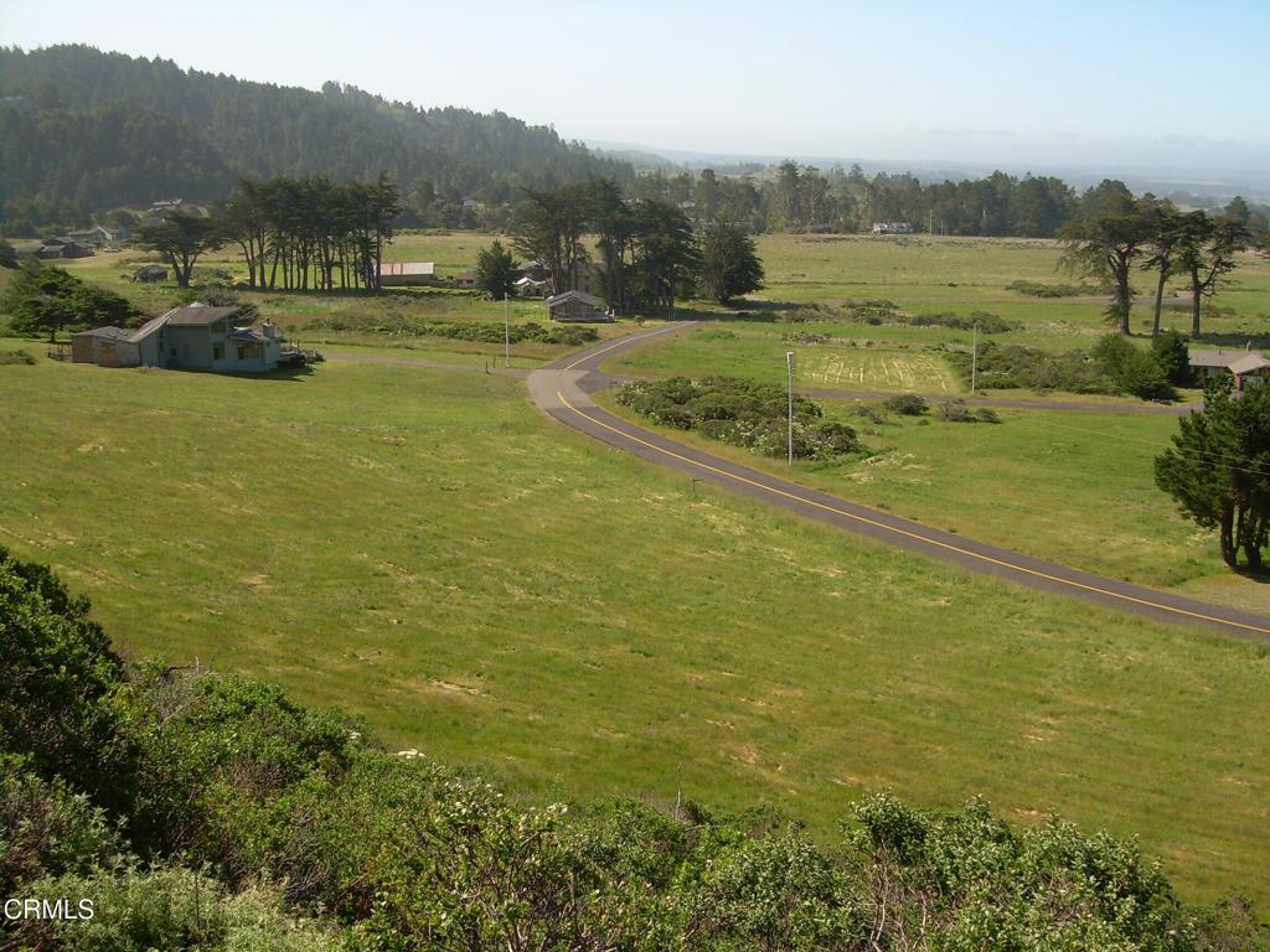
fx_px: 1394
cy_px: 476
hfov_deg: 49.0
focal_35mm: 38
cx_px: 635
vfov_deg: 37.7
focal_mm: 6.3
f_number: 4.6
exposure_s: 1/297
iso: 50
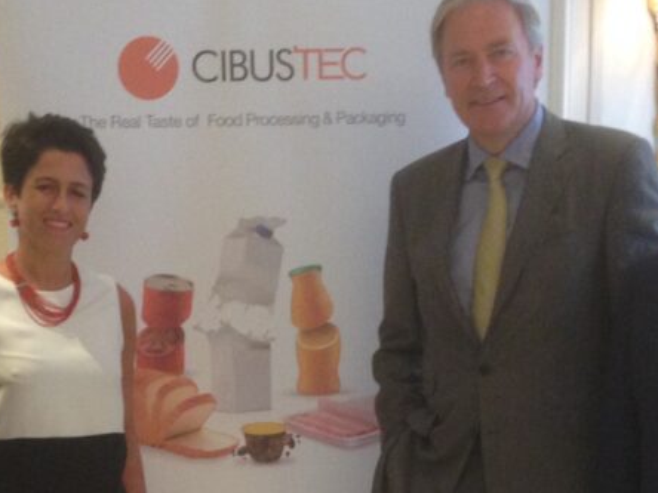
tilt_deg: -12.9
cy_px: 551
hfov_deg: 22.5
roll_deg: +2.4
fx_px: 1654
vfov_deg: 16.4
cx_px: 282
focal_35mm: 87
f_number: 2.4
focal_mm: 4.12
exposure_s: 1/20
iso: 200
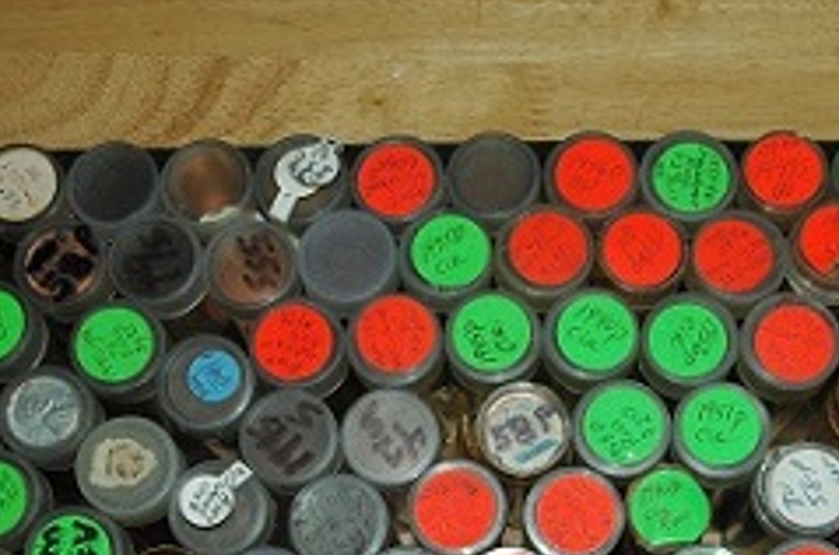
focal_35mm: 73
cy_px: 413
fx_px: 1693
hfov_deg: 27.8
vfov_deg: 18.5
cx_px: 502
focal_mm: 29
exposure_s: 1/125
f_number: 8
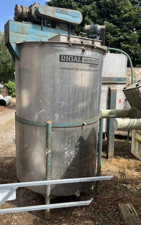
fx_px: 184
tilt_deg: -9.5
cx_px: 71
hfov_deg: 41.9
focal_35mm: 30
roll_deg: +1.0
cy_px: 112
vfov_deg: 62.9
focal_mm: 5.1
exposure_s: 1/1279
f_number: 1.6
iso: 50
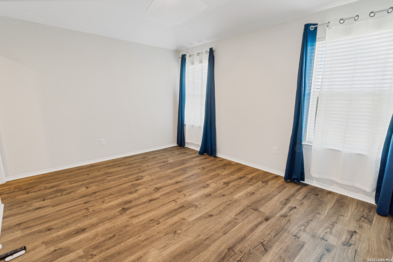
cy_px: 131
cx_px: 196
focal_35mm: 16
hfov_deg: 95.0
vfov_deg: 72.1
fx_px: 180
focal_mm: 11
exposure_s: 5
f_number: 11
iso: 100
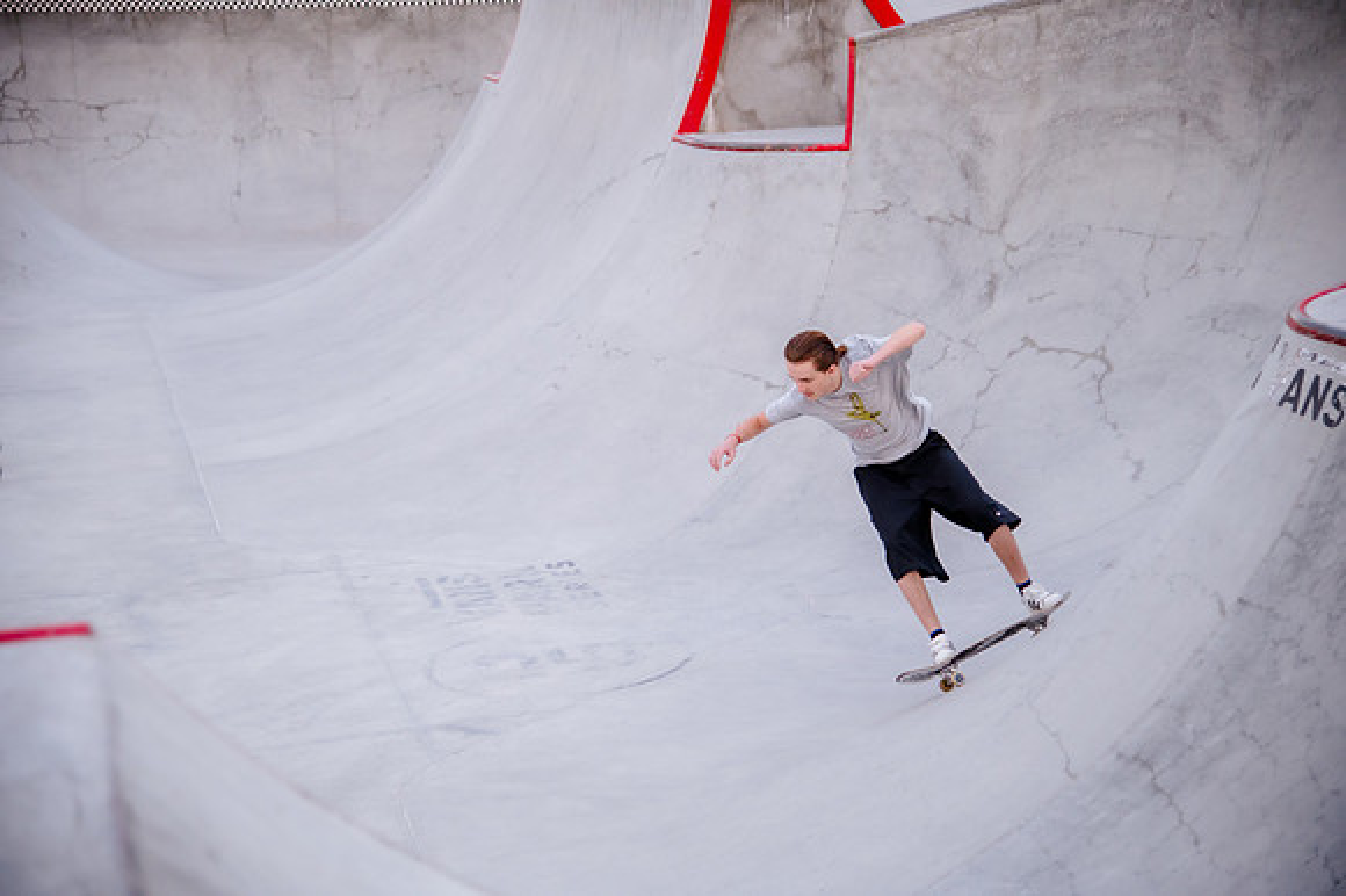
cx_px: 673
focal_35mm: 70
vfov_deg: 19.4
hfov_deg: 28.9
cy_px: 448
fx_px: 2616
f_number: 4
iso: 2500
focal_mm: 70
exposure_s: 1/640
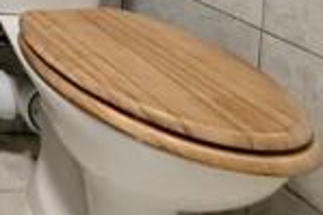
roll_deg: +0.1
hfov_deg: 21.8
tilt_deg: -3.2
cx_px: -259
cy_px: -181
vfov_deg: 18.2
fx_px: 511
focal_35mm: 57
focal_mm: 2.22
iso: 250
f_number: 2.2
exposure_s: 1/100
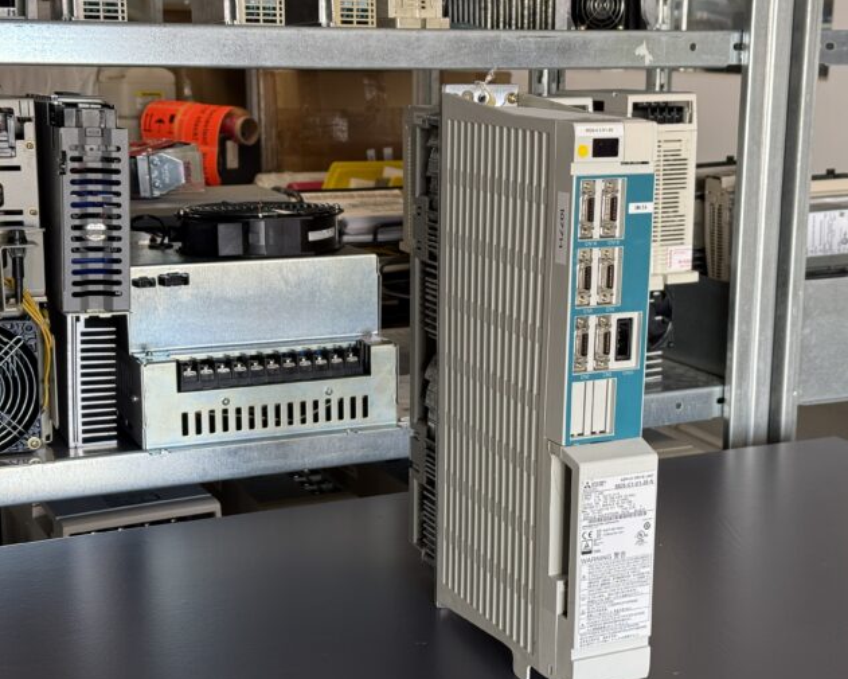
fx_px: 1431
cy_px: 363
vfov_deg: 26.7
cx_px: 450
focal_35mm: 57
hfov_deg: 33.0
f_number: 1.78
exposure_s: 1/121
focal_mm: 6.76
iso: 64
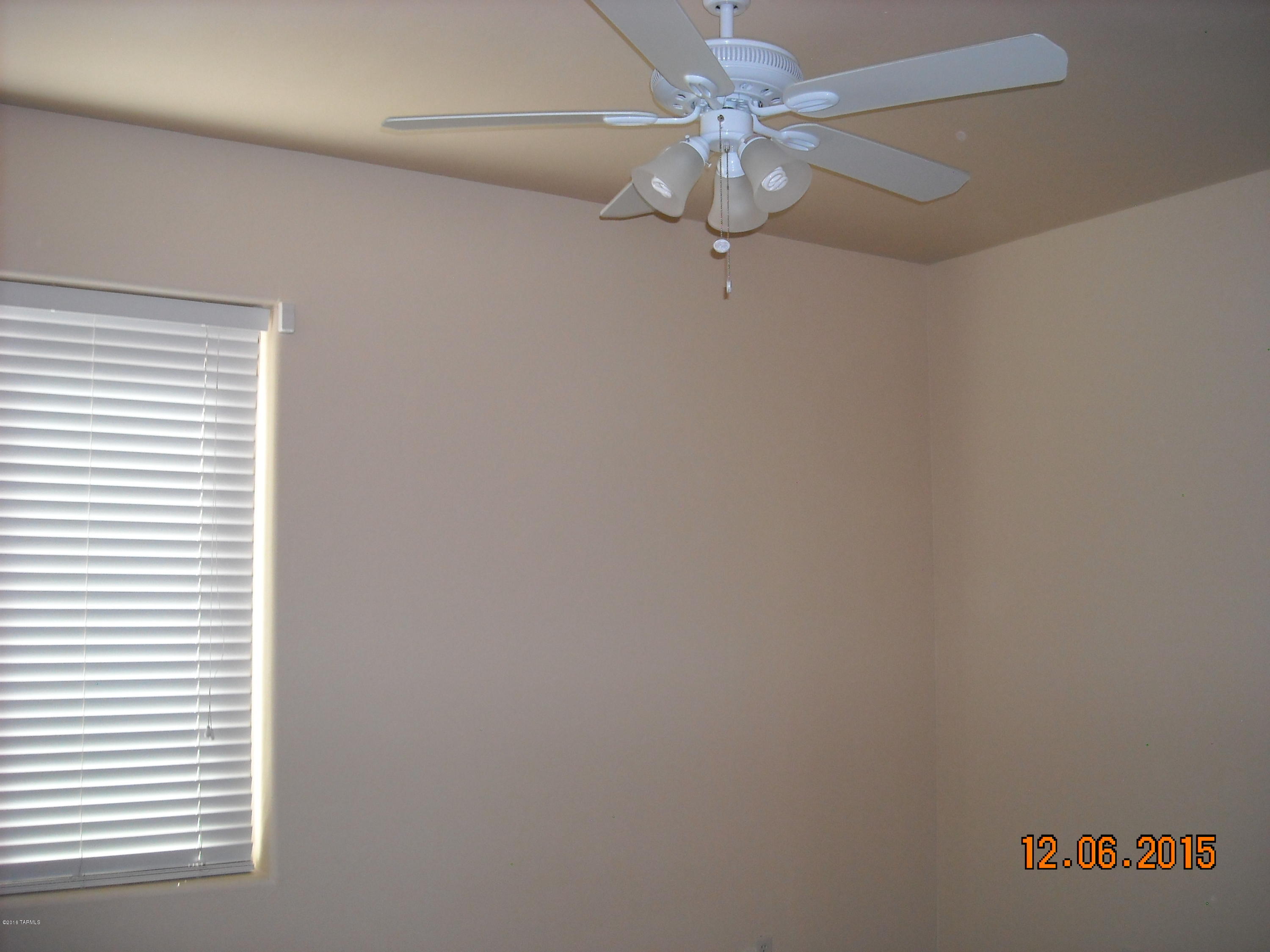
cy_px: 476
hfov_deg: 52.6
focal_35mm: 35
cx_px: 635
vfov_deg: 40.7
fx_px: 1284
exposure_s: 1/60
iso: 200
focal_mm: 5.7
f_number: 2.8
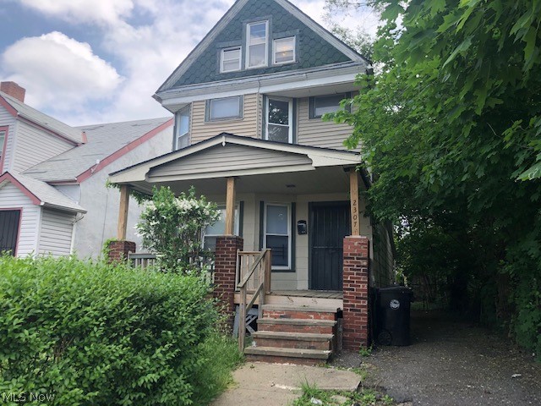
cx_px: 270
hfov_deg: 63.4
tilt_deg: +10.1
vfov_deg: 49.7
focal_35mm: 28
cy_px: 203
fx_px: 438
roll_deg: -0.9
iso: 20
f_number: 1.8
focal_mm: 3.99
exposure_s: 1/564
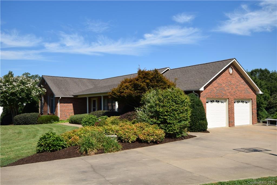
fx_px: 231
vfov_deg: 43.6
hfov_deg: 61.9
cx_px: 138
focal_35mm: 30
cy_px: 92
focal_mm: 20
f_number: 10
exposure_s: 1/400
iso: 200
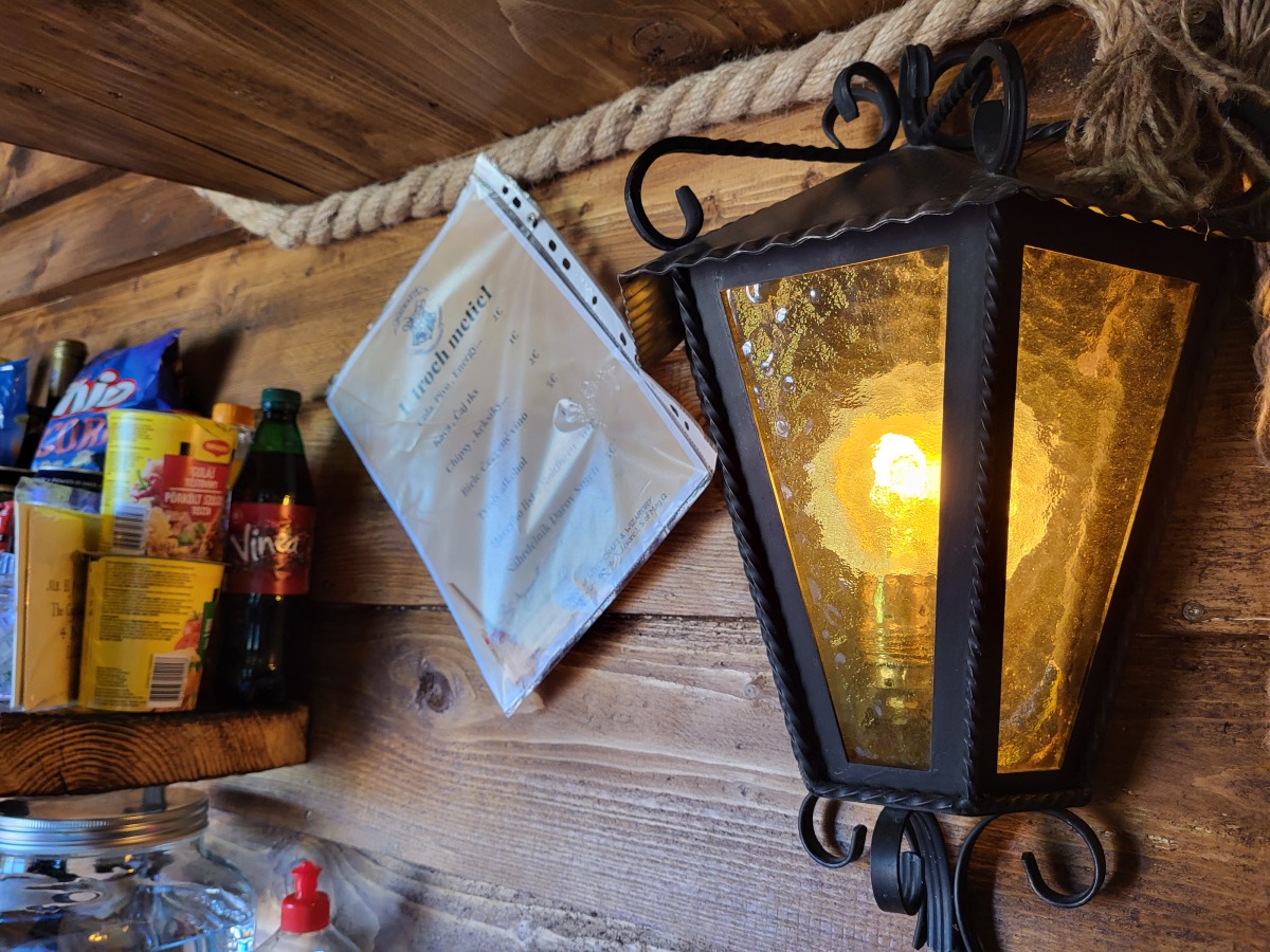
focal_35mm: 26
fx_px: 954
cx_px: 635
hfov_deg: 67.3
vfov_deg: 53.1
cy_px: 476
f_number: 1.8
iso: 250
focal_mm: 5.4
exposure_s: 1/100
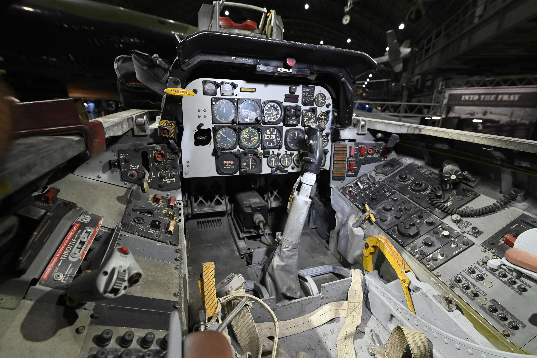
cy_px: 179
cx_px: 268
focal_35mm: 16
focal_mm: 16
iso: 2500
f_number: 5.6
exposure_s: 1/100
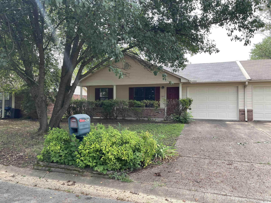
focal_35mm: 26
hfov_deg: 67.3
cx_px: 136
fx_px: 204
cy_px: 102
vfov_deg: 53.1
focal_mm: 5.1
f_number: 1.6
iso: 32
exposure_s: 1/419
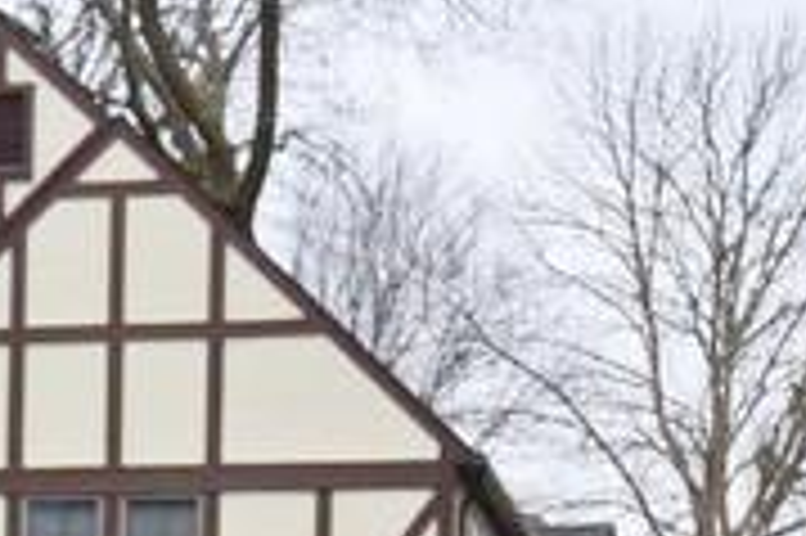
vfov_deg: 7.7
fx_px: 3847
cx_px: -639
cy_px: 923
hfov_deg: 11.2
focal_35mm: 172
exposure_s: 1/200
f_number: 7.1
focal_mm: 20
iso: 400
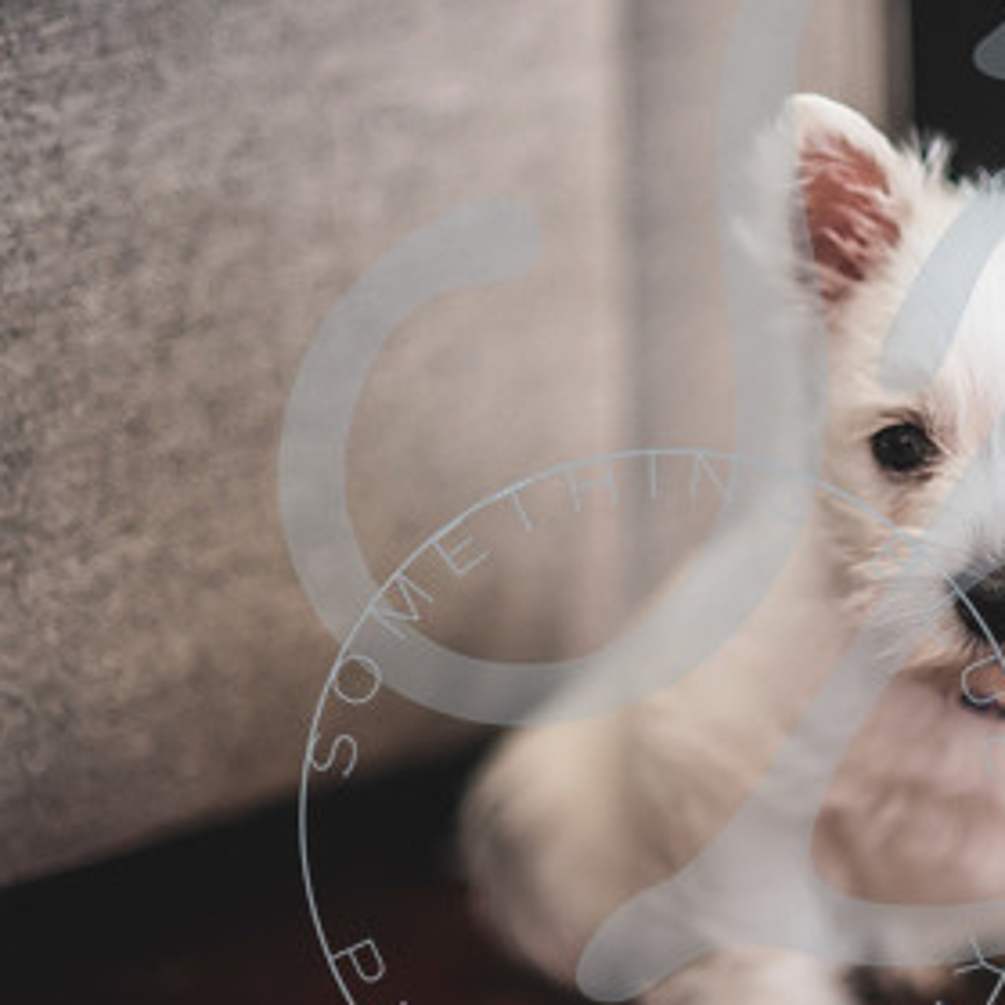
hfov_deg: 11.6
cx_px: 850
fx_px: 4927
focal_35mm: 150
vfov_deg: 11.6
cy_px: 517
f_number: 1.8
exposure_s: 1/125
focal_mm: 85
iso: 500
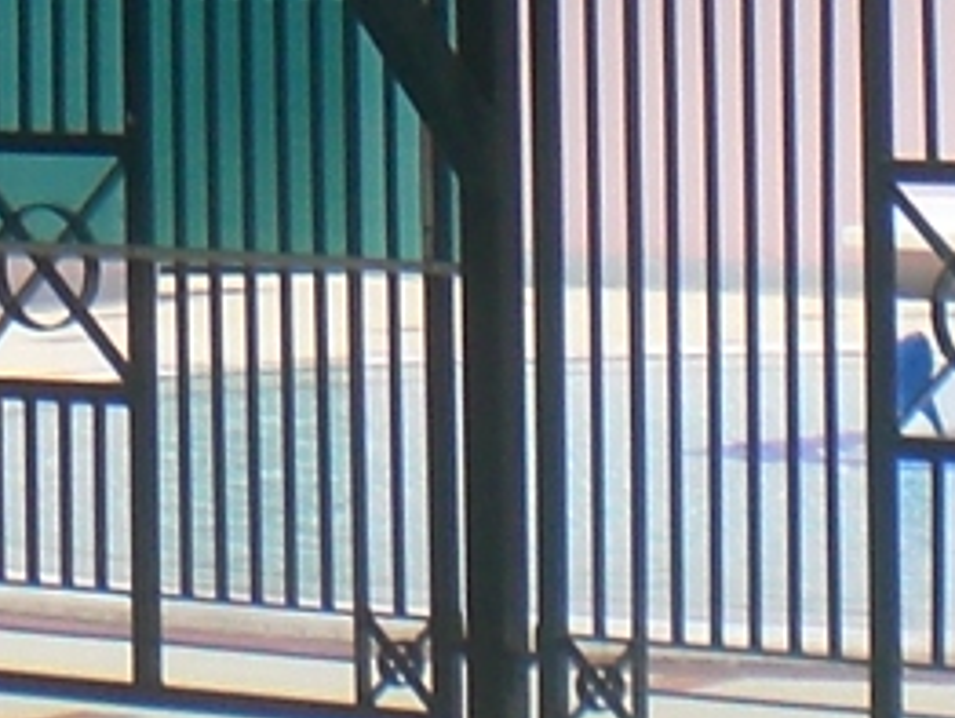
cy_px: -499
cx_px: -492
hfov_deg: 8.3
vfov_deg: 6.3
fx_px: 6406
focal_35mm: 232
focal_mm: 6.3
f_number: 4.4
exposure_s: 1/500
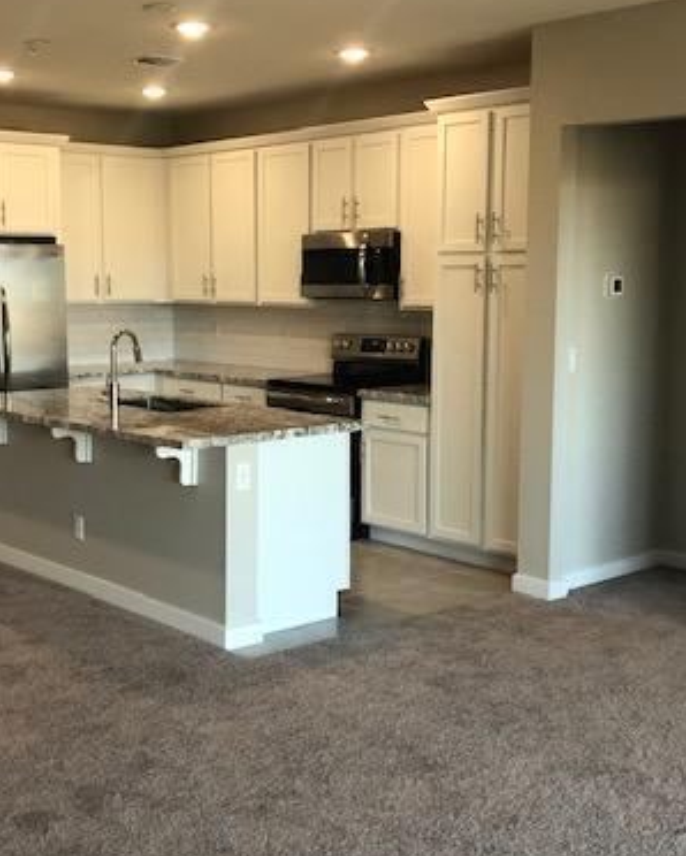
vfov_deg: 39.5
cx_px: 216
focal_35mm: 47
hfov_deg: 31.8
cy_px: 410
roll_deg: -0.7
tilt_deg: -6.5
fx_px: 1192
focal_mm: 4
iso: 32
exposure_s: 1/30
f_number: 1.8
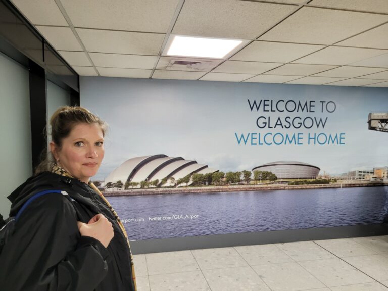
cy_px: 146
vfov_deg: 53.1
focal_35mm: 26
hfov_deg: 67.3
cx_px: 194
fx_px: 291
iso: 250
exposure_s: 1/50
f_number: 1.8
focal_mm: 5.4
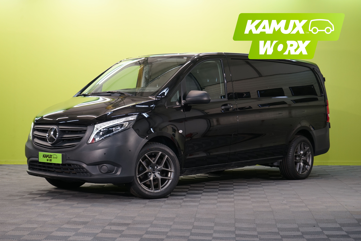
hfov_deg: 28.8
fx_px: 702
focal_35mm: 70
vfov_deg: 19.5
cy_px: 120
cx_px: 180
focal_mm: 70
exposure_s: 1/30
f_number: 5.6
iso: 500
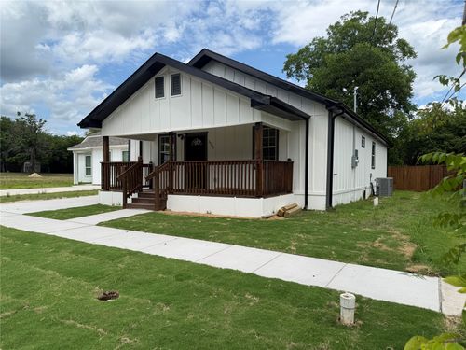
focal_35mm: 24
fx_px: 323
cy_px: 175
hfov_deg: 71.6
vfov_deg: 56.8
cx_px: 233
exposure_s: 1/4975
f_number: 1.78
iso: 80
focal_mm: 6.76
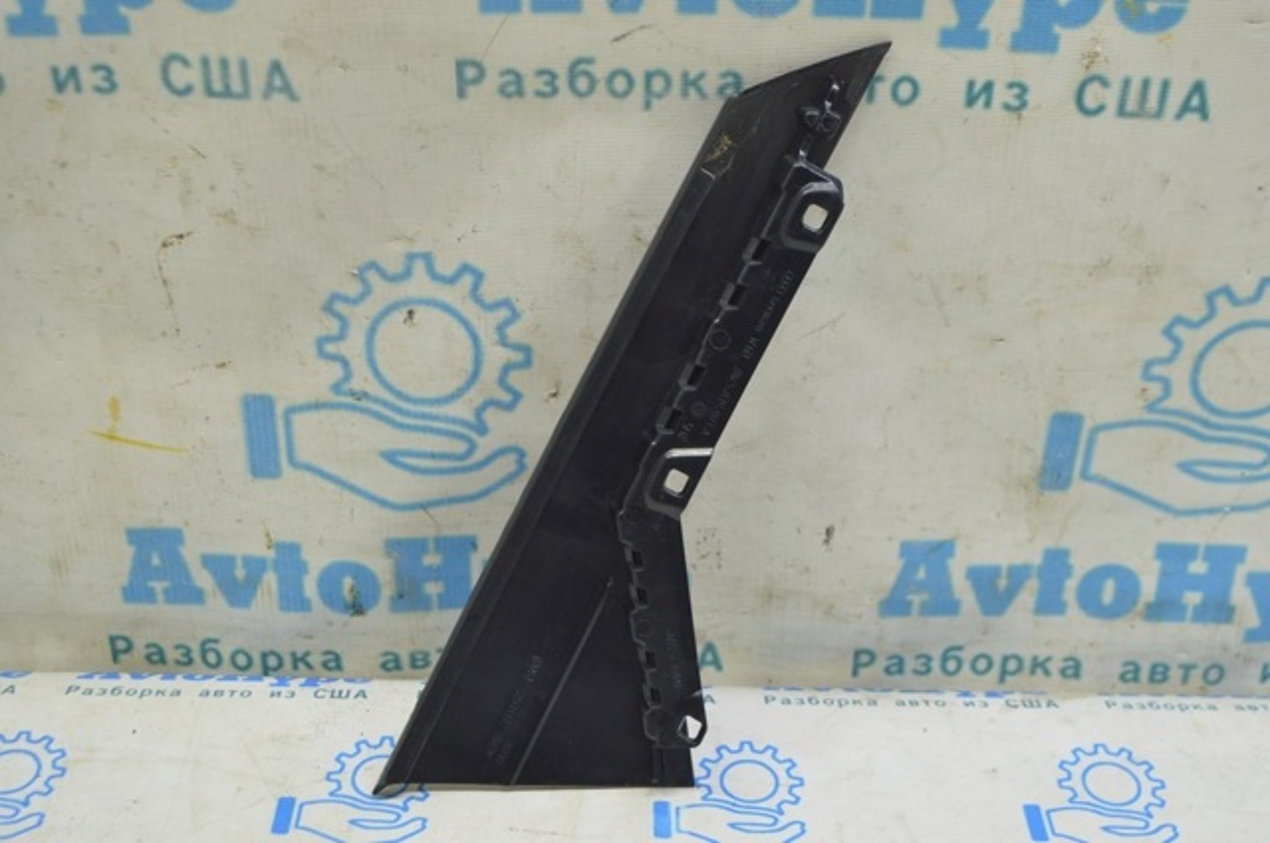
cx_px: 635
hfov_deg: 42.4
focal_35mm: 46
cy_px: 422
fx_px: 1638
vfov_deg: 28.9
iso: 400
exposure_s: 1/20
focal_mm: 31
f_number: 5.6
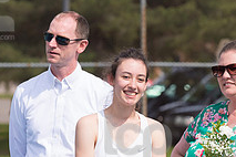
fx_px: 3028
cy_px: 154
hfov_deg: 4.5
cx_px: 138
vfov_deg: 3.0
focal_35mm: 462
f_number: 5.6
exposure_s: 1/1250
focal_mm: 170
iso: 250
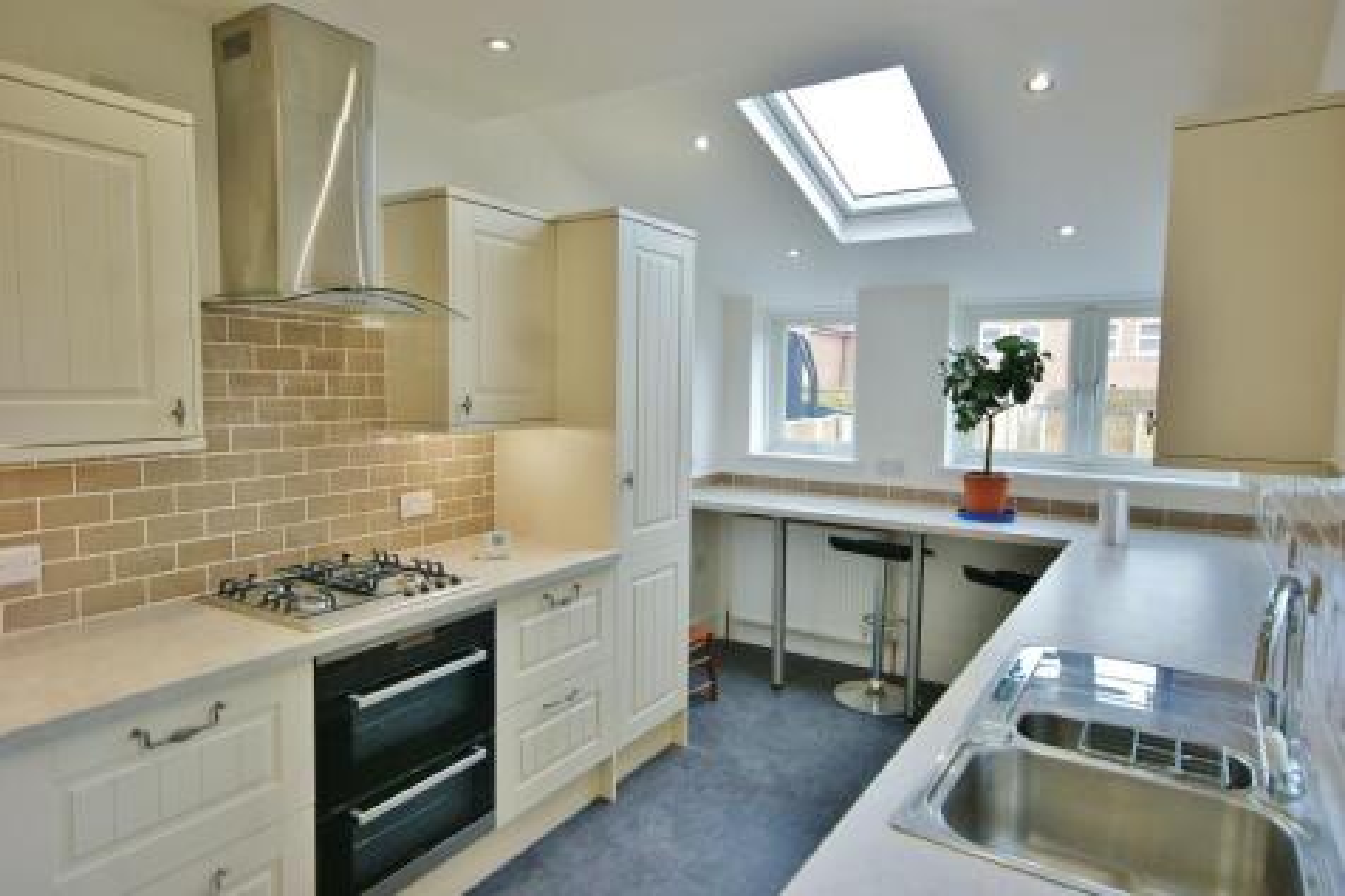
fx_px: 840
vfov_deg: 56.1
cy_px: 448
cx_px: 672
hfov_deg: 77.3
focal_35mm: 22
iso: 160
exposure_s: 1/30
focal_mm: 15
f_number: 5
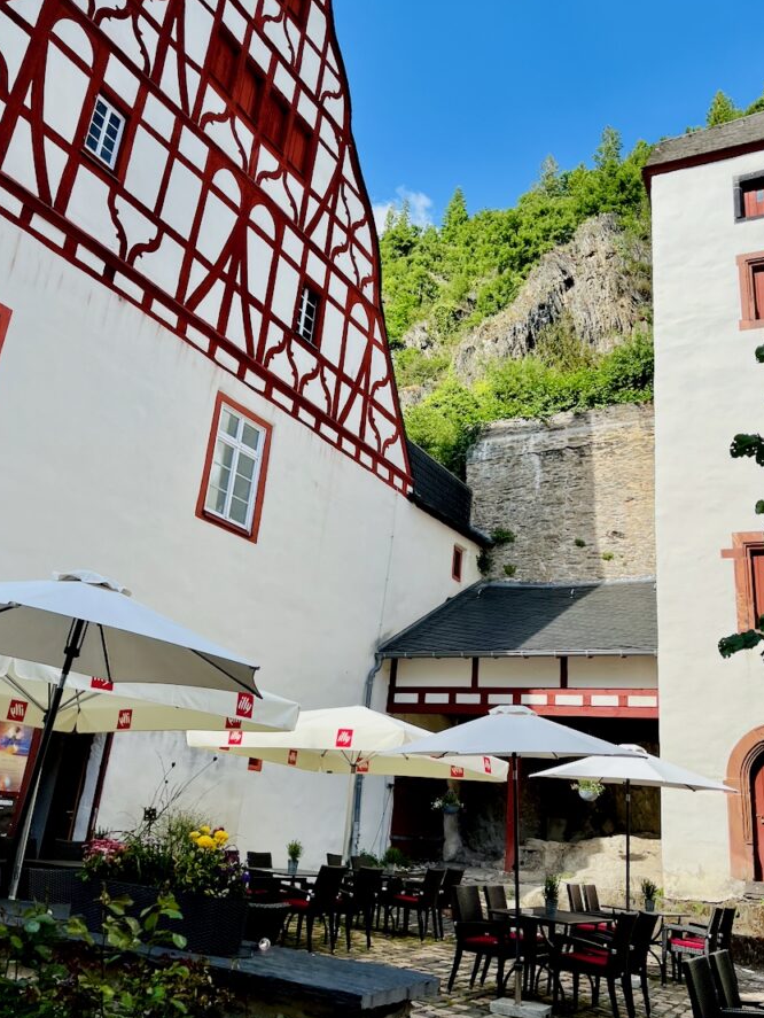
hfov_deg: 46.8
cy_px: 500
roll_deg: -3.7
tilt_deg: +24.0
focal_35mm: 30
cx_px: 412
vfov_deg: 59.9
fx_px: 882
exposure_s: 1/1992
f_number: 1.6
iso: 50
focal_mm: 5.1
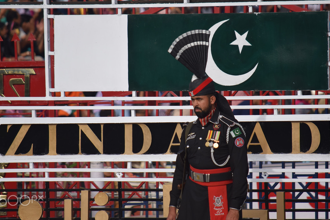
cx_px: 174
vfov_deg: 2.7
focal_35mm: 517
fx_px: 4738
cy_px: 105
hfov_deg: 4.0
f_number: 5.6
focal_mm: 300
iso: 400
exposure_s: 1/1250
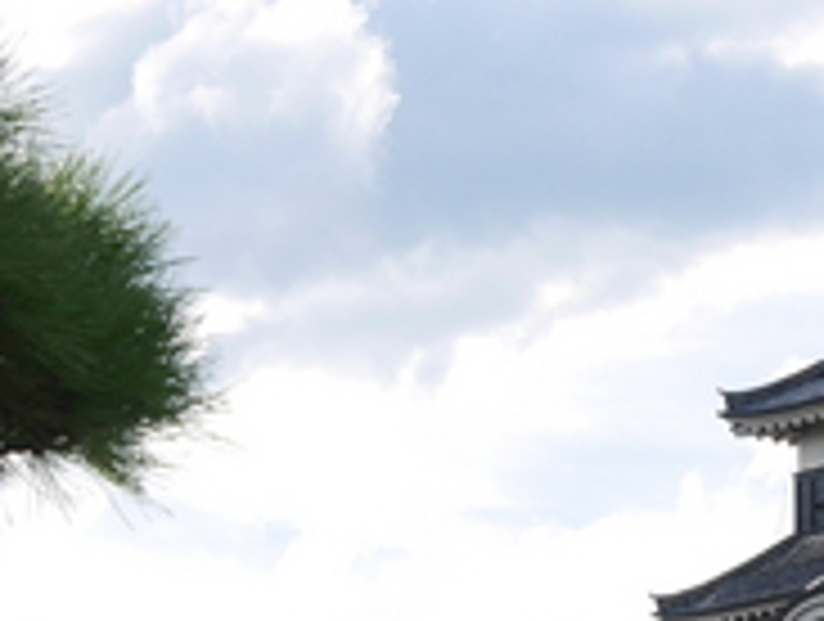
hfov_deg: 10.4
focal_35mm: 190
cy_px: 907
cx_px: 419
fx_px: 4532
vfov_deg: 7.7
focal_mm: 29
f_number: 8
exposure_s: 1/250
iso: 200
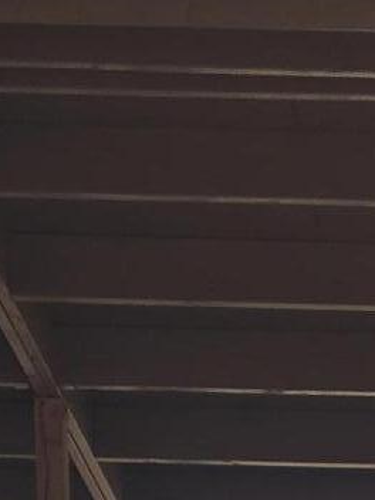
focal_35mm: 165
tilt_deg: -4.1
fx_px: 2383
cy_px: 1227
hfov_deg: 8.6
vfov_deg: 10.3
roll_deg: -0.7
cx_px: 697
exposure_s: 1/769
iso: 25
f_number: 2.2
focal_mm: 4.15
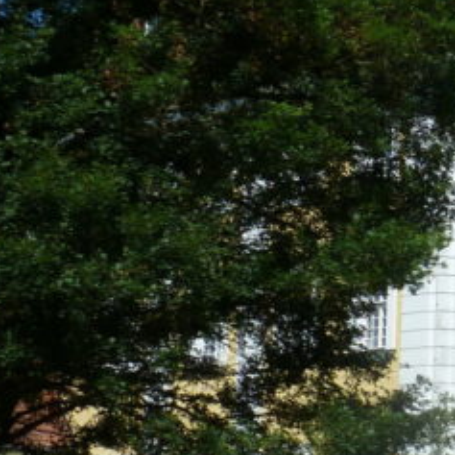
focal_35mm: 153
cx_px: 958
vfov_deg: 11.4
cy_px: 223
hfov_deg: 10.4
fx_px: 2275
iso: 80
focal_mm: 6.5
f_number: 5
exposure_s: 1/400
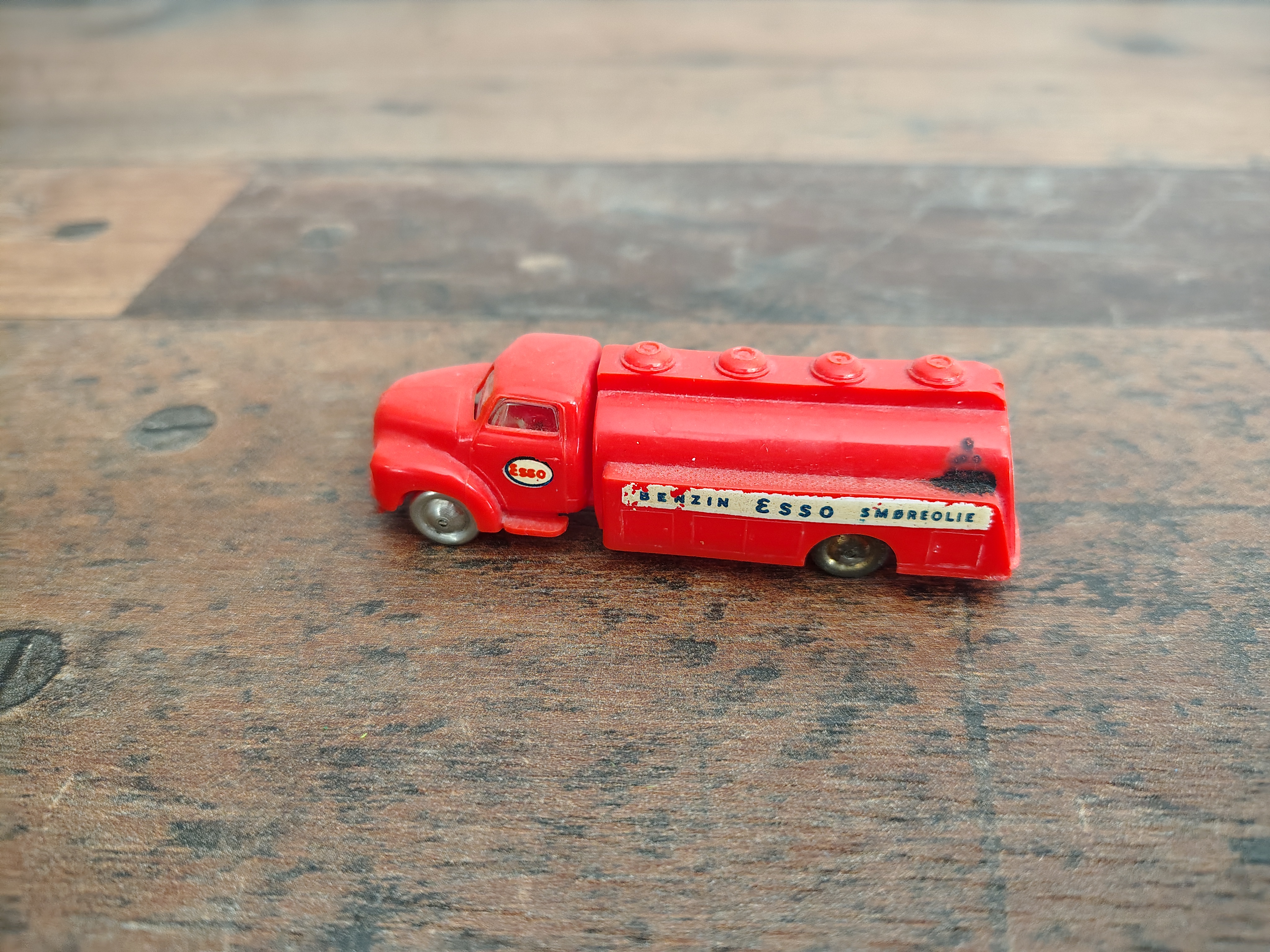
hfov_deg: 71.6
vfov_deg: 56.8
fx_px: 881
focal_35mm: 24
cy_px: 476
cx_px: 635
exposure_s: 1/100
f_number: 1.8
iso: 1065
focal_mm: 5.56
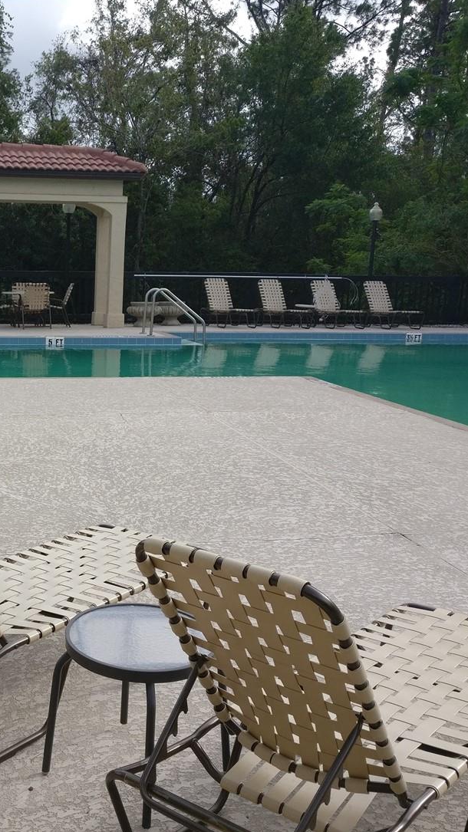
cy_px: 455
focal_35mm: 45
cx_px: 18
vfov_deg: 45.4
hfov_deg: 25.4
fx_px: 993
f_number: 2
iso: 100
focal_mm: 4.26
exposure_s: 1/671
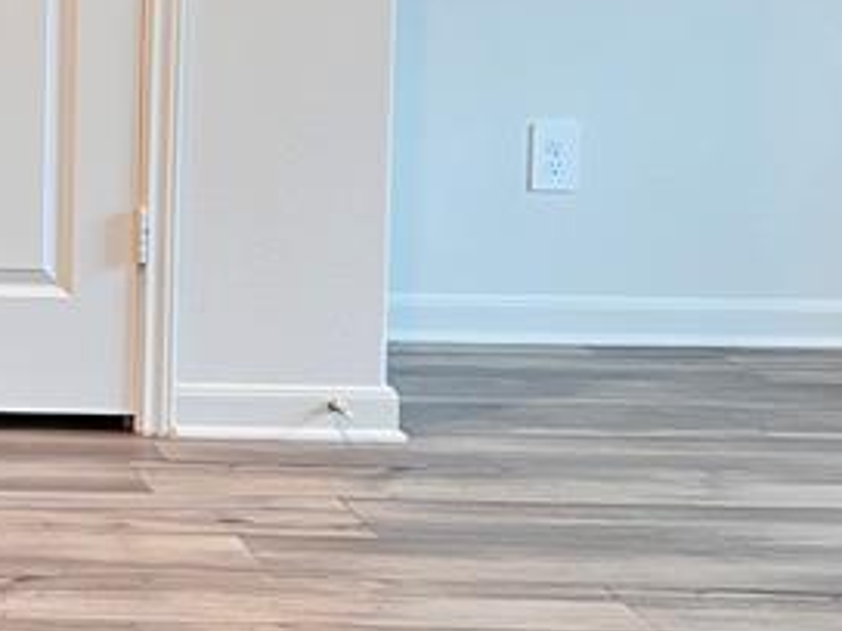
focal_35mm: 98
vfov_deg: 14.6
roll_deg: -0.6
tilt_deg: -4.6
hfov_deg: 16.7
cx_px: -662
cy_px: -133
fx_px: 2384
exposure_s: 1/60
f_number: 1.5
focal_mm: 5.7
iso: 125
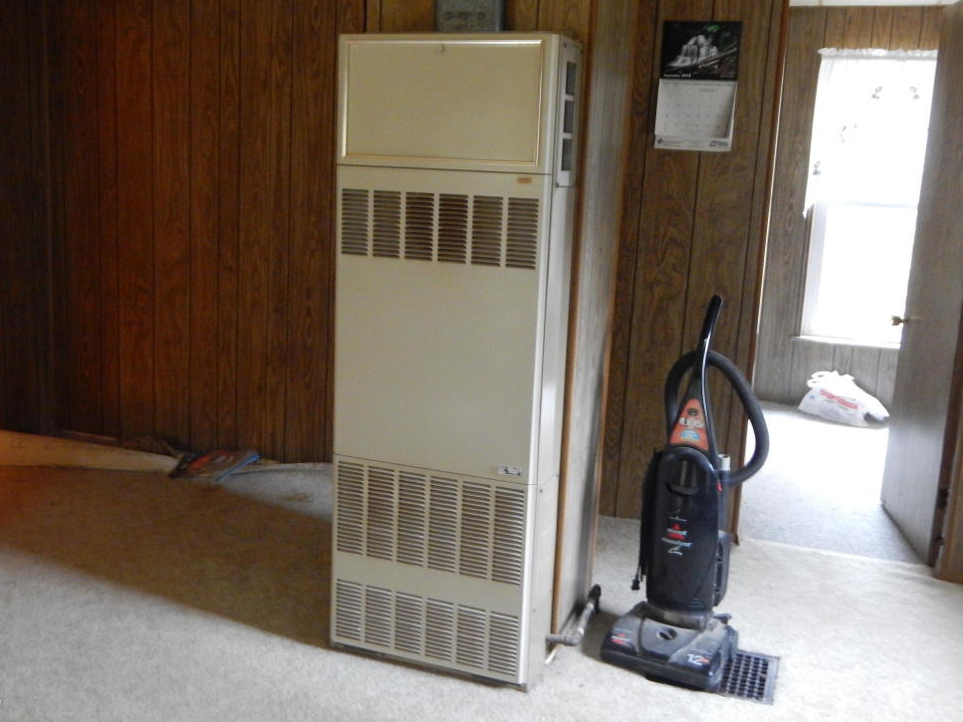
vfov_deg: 39.6
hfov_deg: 51.4
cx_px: 485
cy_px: 344
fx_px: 1001
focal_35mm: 36
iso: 720
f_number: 3.3
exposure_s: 1/8
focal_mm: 6.1
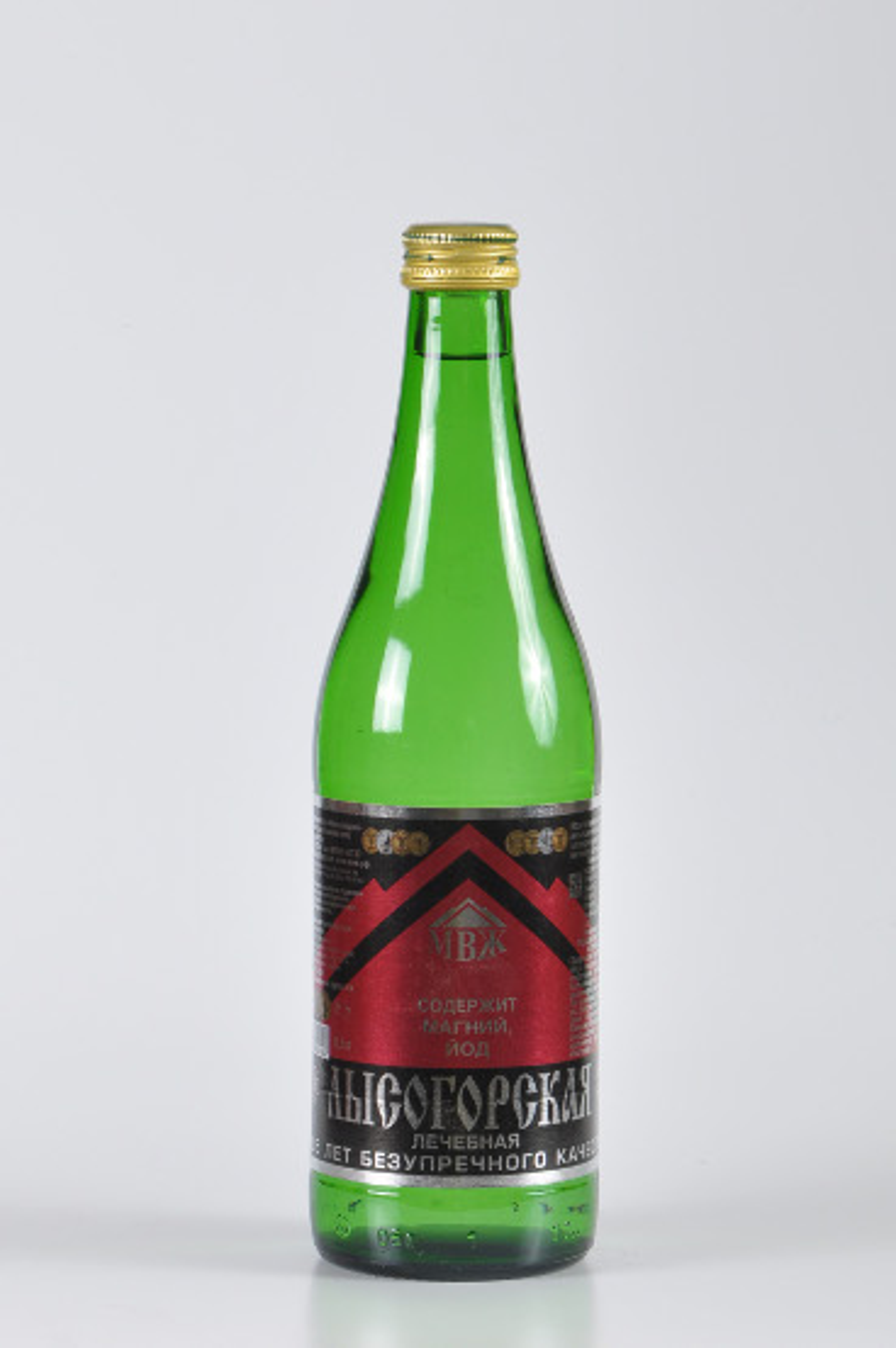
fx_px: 4491
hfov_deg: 11.4
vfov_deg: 17.1
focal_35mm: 120
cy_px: 674
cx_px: 448
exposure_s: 1/200
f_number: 10
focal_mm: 80
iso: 200
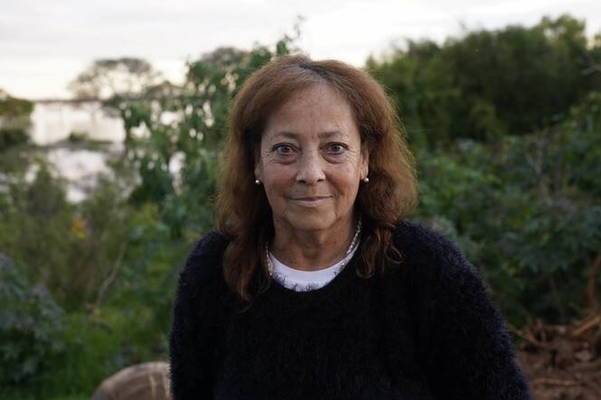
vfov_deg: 21.9
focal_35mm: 62
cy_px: 192
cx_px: 275
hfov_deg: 32.4
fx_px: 1035
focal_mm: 57
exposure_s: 1/200
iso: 1250
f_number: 5.6
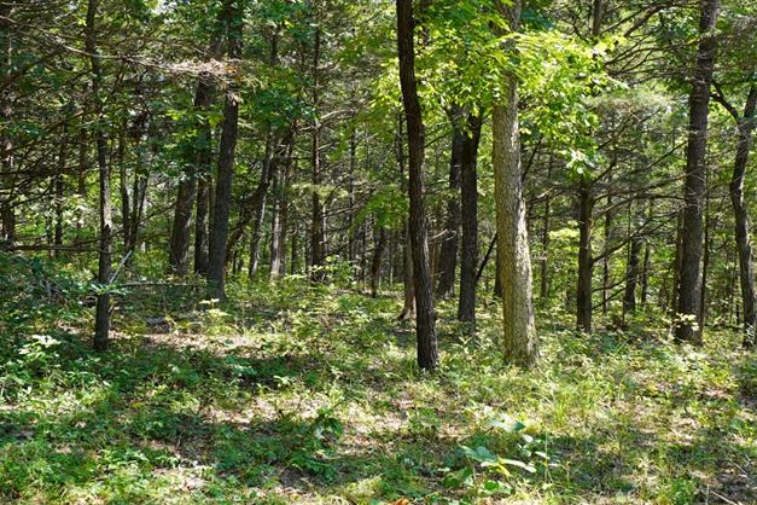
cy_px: 227
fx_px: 1030
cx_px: 455
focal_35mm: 49
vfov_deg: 27.5
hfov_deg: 40.2
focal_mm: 20
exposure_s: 1/60
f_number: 4.5
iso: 100
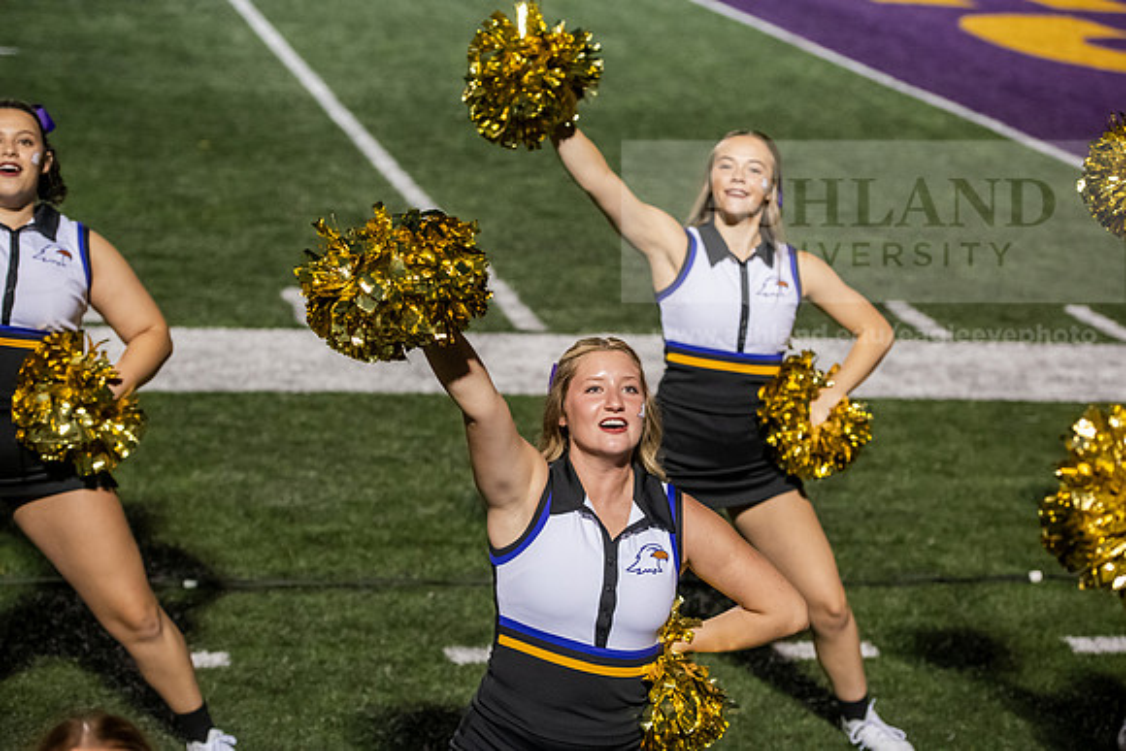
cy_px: 376
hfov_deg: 23.9
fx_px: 2659
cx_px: 563
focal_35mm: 85
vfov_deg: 16.1
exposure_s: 1/500
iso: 4000
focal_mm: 85
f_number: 3.5
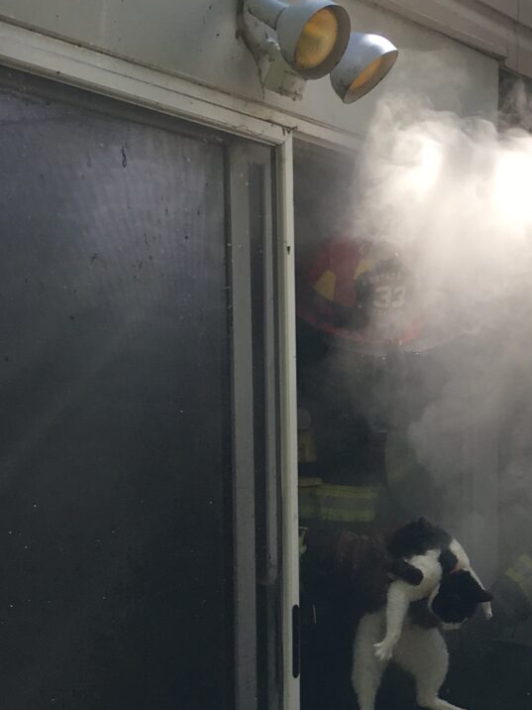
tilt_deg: -6.0
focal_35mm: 83
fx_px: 1701
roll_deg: +0.6
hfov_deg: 16.6
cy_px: 608
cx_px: 729
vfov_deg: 23.1
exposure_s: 1/427
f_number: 2.2
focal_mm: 4.15
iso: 25
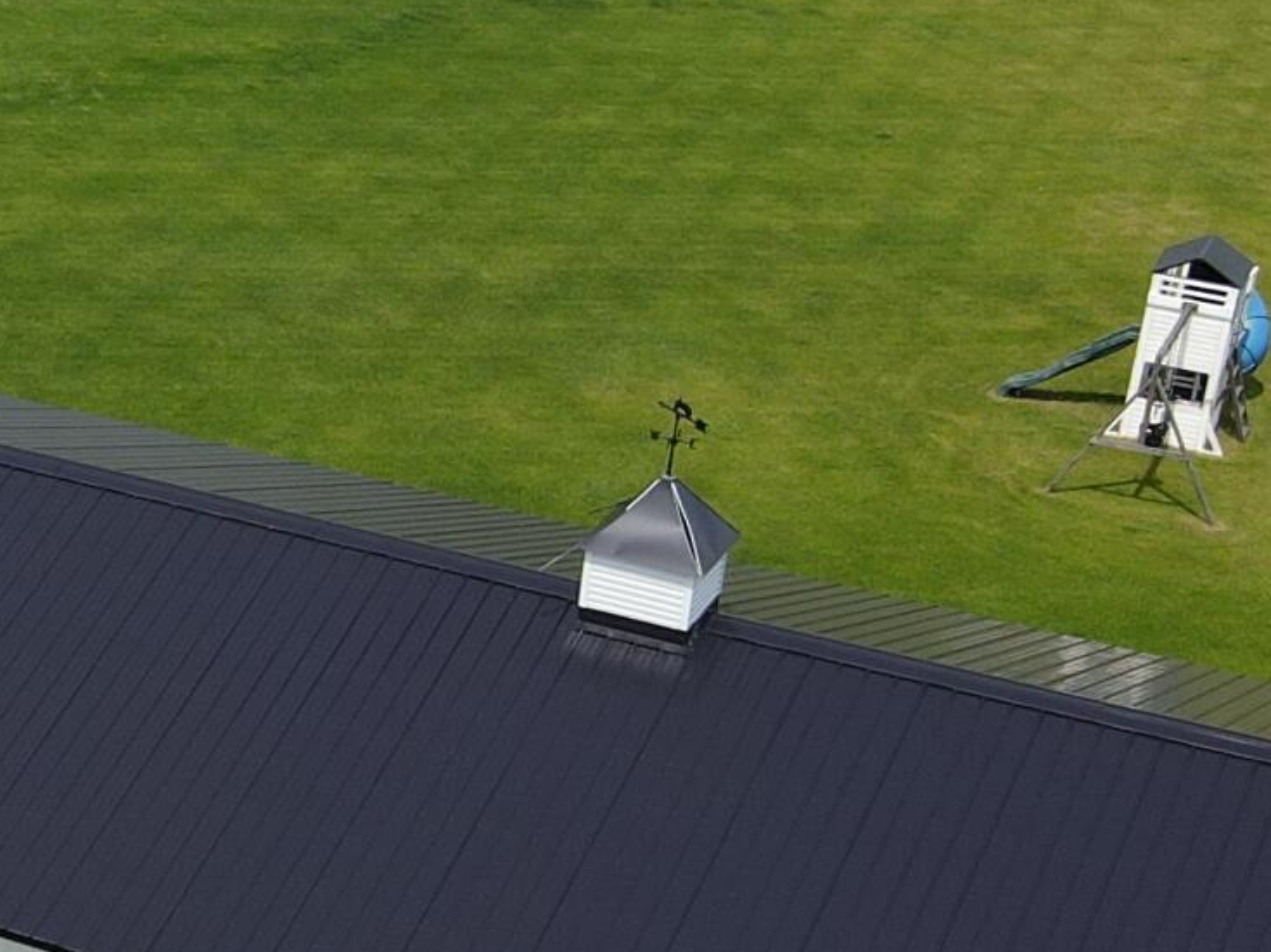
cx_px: -476
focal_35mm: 98
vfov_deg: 15.1
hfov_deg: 18.4
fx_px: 3598
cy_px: 484
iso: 100
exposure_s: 1/725
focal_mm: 4.5
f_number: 2.8
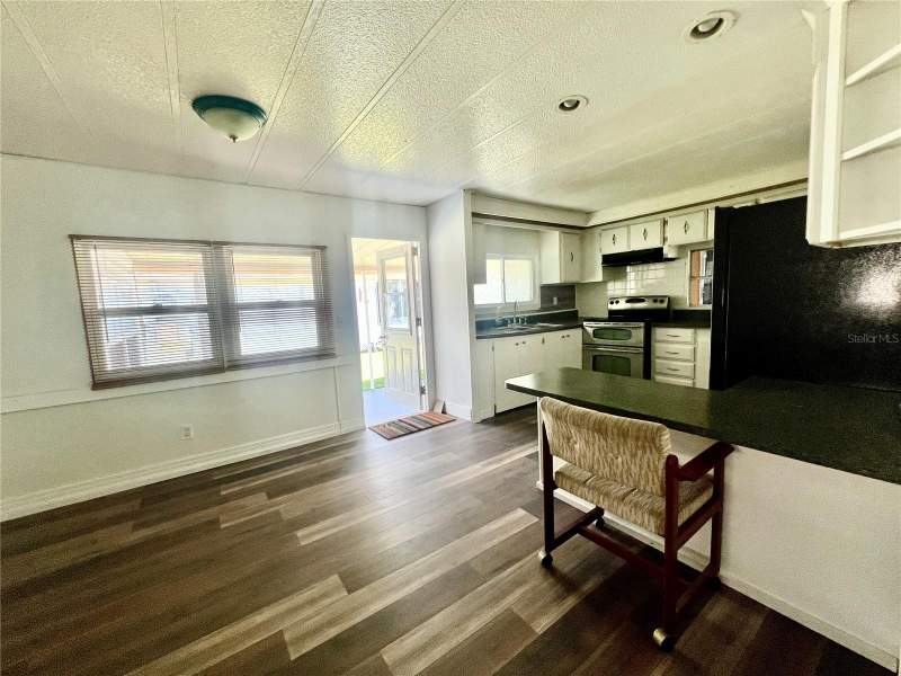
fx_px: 338
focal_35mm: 13
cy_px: 338
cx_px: 450
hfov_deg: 106.2
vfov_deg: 89.9
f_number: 1.8
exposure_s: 1/99
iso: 80
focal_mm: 1.57
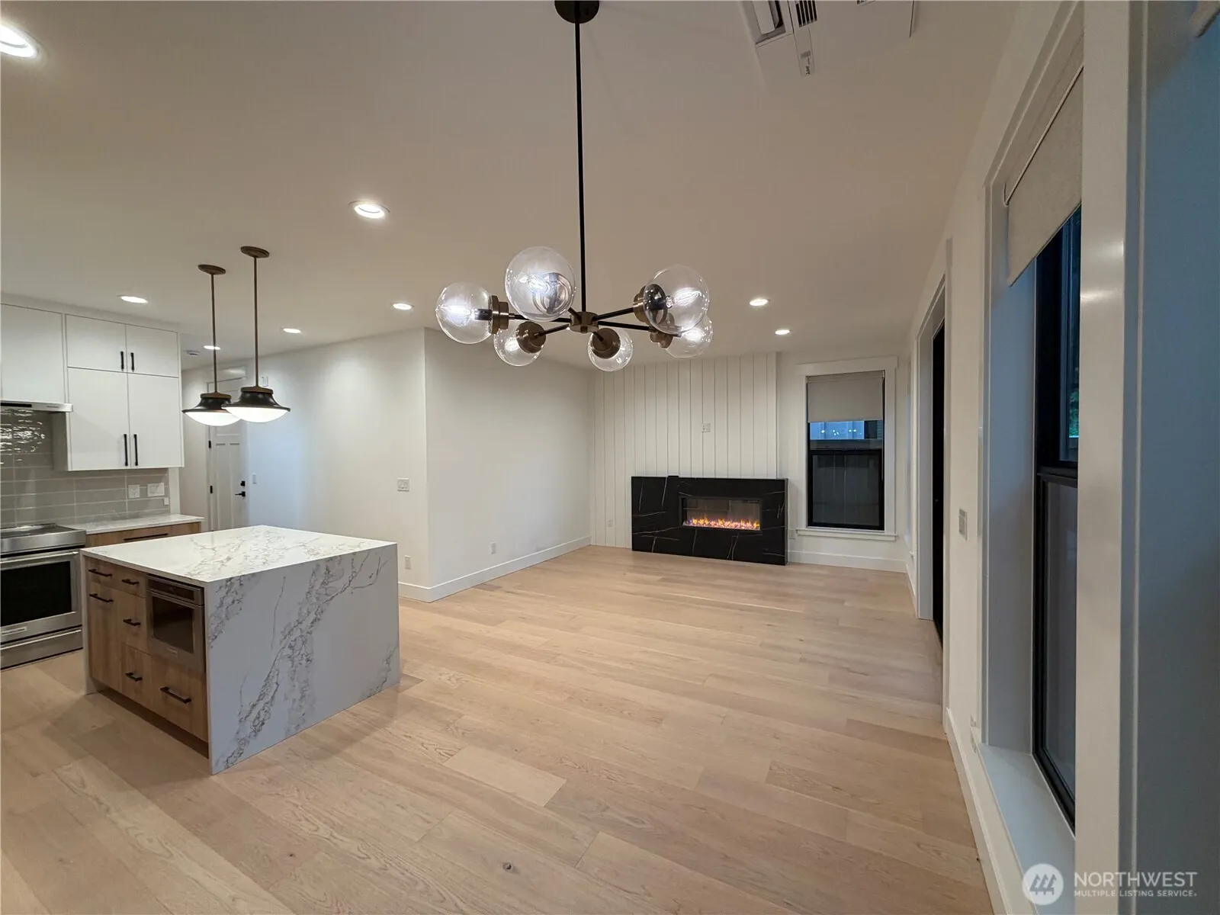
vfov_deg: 85.7
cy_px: 458
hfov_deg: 102.1
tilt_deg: -2.4
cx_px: 610
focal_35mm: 14
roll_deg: +0.6
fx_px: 493
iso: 160
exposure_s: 1/60
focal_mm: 2.22
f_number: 2.2
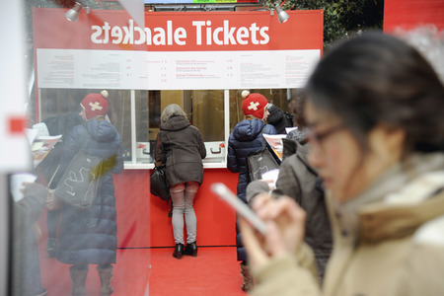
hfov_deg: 32.4
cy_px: 148
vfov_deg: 21.9
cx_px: 222
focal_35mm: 62
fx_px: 765
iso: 1250
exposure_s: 1/320
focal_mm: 62
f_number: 4
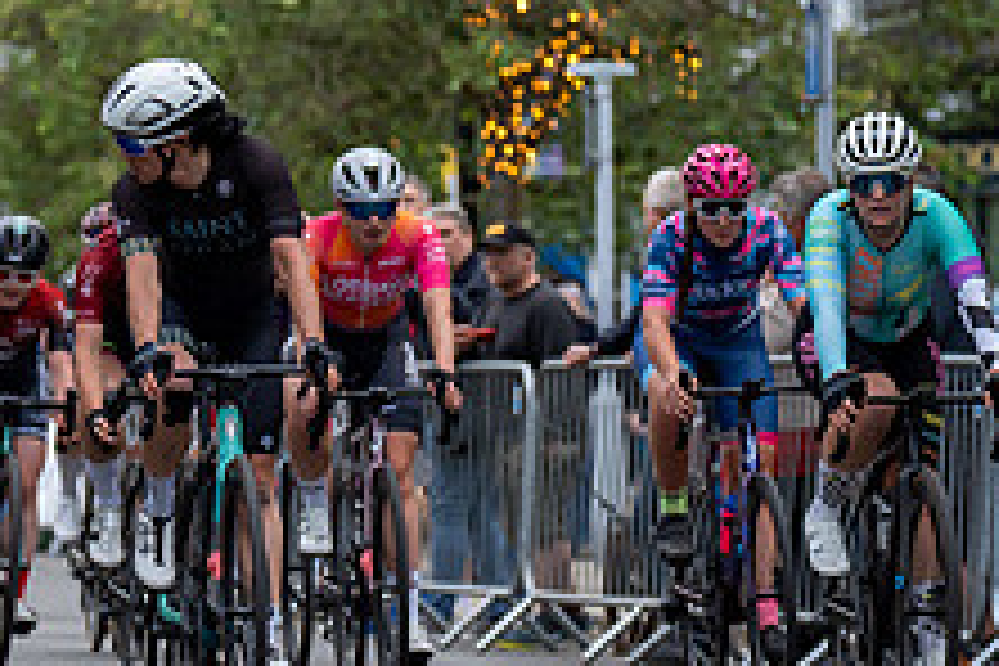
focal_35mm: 344
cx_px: 13
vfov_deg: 4.0
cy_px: 262
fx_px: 9545
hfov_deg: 6.0
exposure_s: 1/800
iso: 640
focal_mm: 100
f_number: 2.8
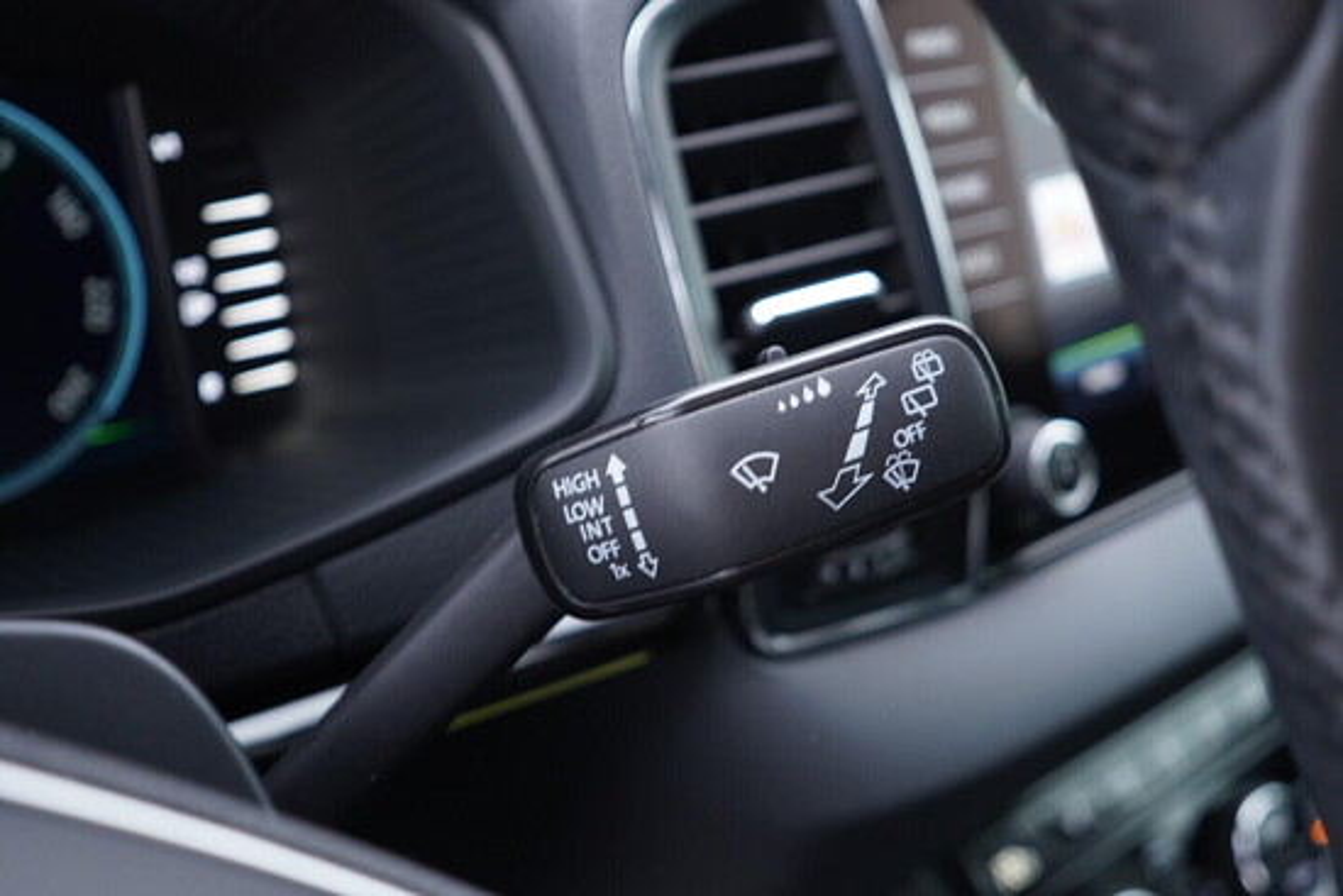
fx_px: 1343
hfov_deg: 53.1
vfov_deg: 36.9
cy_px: 448
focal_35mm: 36
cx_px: 672
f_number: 2.8
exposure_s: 1/40
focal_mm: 24
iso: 400
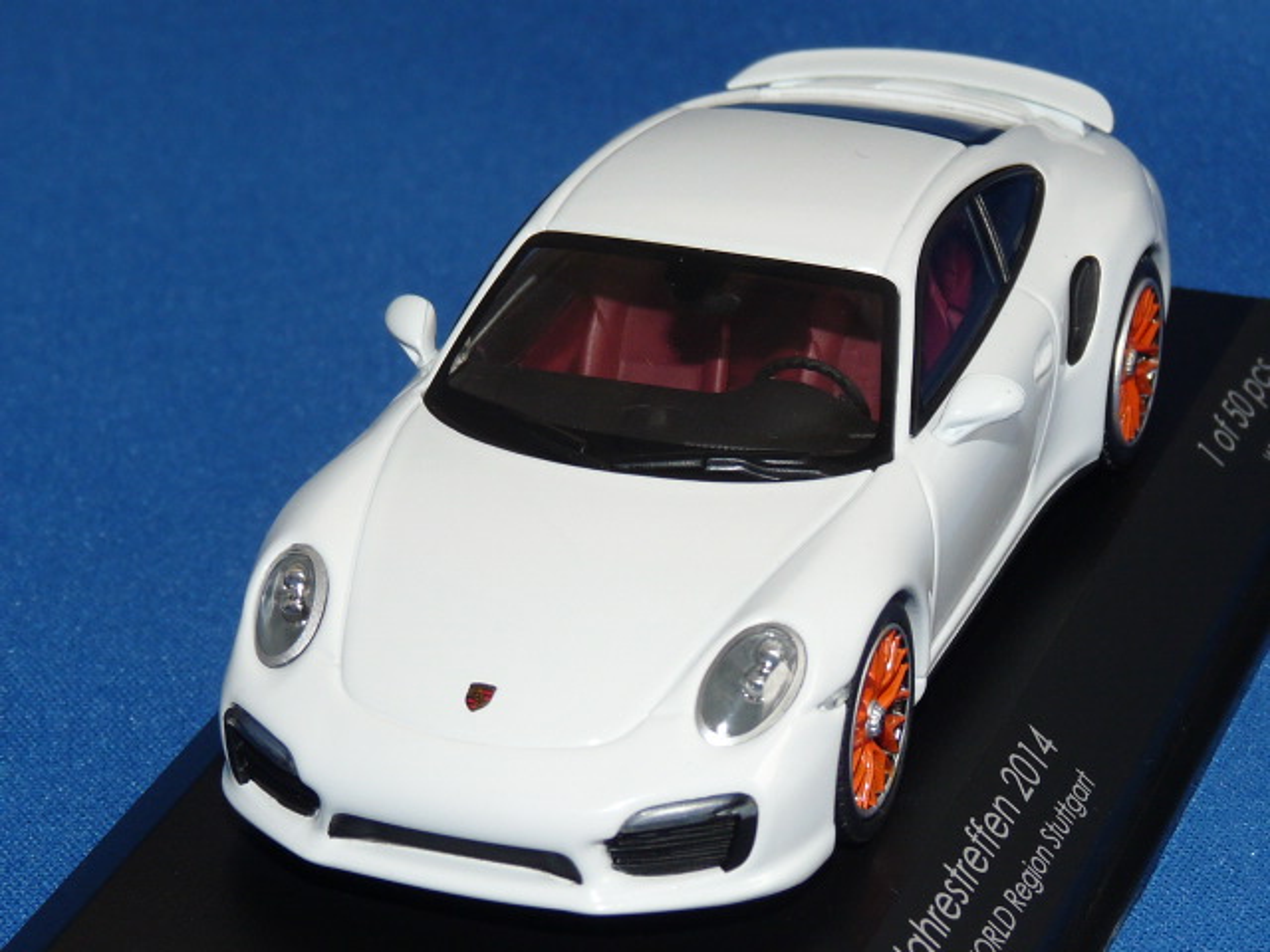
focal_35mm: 124
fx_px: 4549
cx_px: 635
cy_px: 476
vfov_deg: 12.0
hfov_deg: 15.9
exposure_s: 1/40
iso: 100
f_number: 4
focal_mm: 12.8
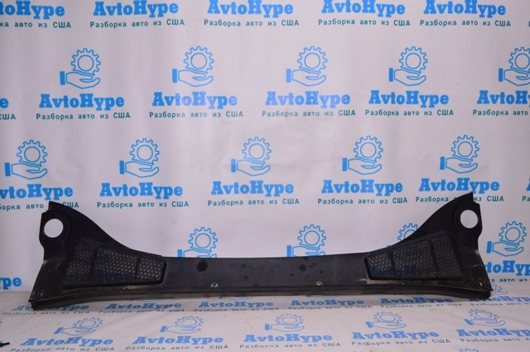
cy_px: 176
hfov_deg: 62.0
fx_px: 441
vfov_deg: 43.5
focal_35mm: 30
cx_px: 265
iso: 1600
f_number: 8
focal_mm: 20
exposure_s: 1/200
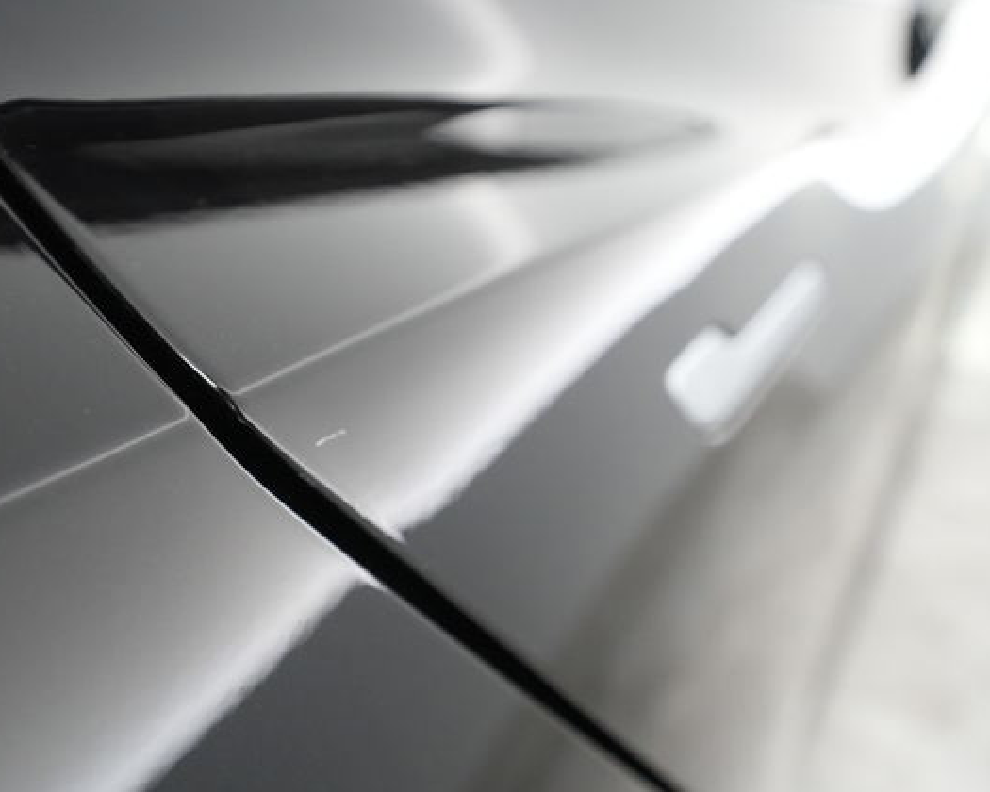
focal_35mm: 32
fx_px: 938
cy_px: 398
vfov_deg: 45.8
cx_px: 428
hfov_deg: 55.5
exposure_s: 1/100
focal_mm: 28
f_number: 4.5
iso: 6400
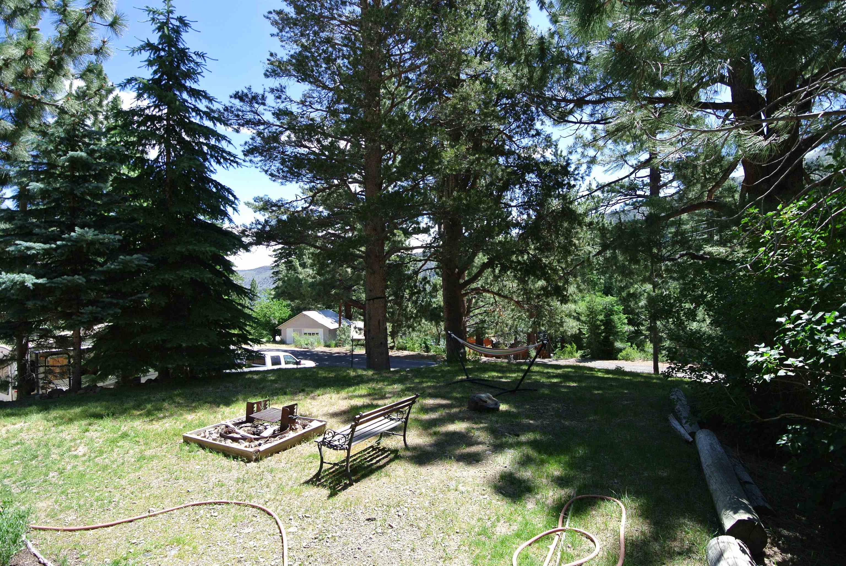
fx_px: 423
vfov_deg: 67.5
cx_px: 423
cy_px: 283
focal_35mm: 18
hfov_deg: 89.9
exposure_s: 1/320
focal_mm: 6.7
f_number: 4
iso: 100
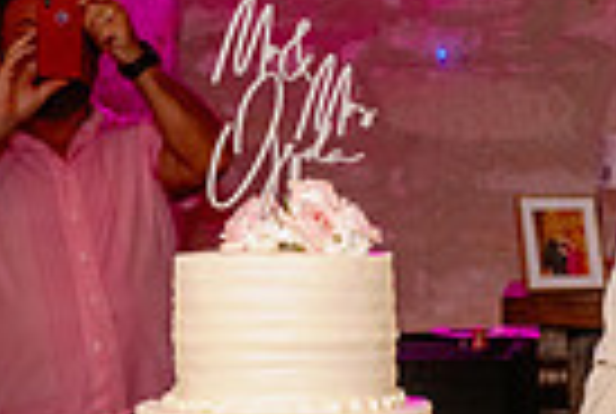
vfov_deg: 11.8
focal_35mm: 116
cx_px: 773
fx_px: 1989
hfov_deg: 16.7
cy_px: 403
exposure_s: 1/125
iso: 2000
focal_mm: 27.5
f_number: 3.5
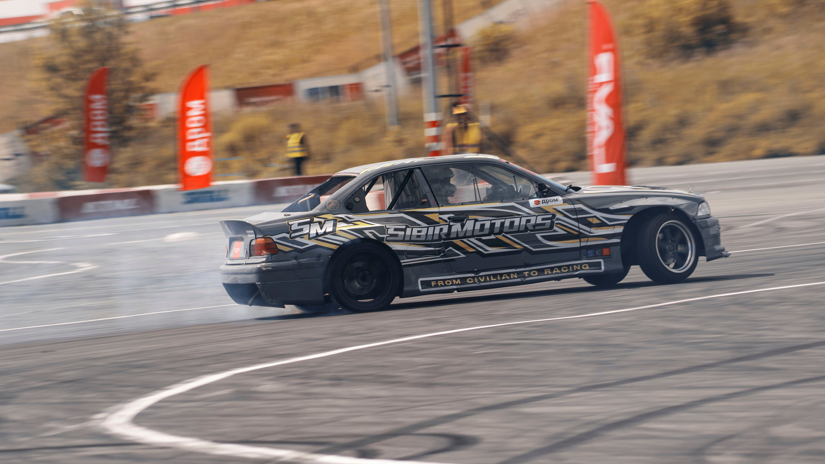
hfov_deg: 6.9
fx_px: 6874
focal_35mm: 314
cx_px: 412
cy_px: 232
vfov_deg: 3.9
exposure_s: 1/125
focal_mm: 200
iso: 100
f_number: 10
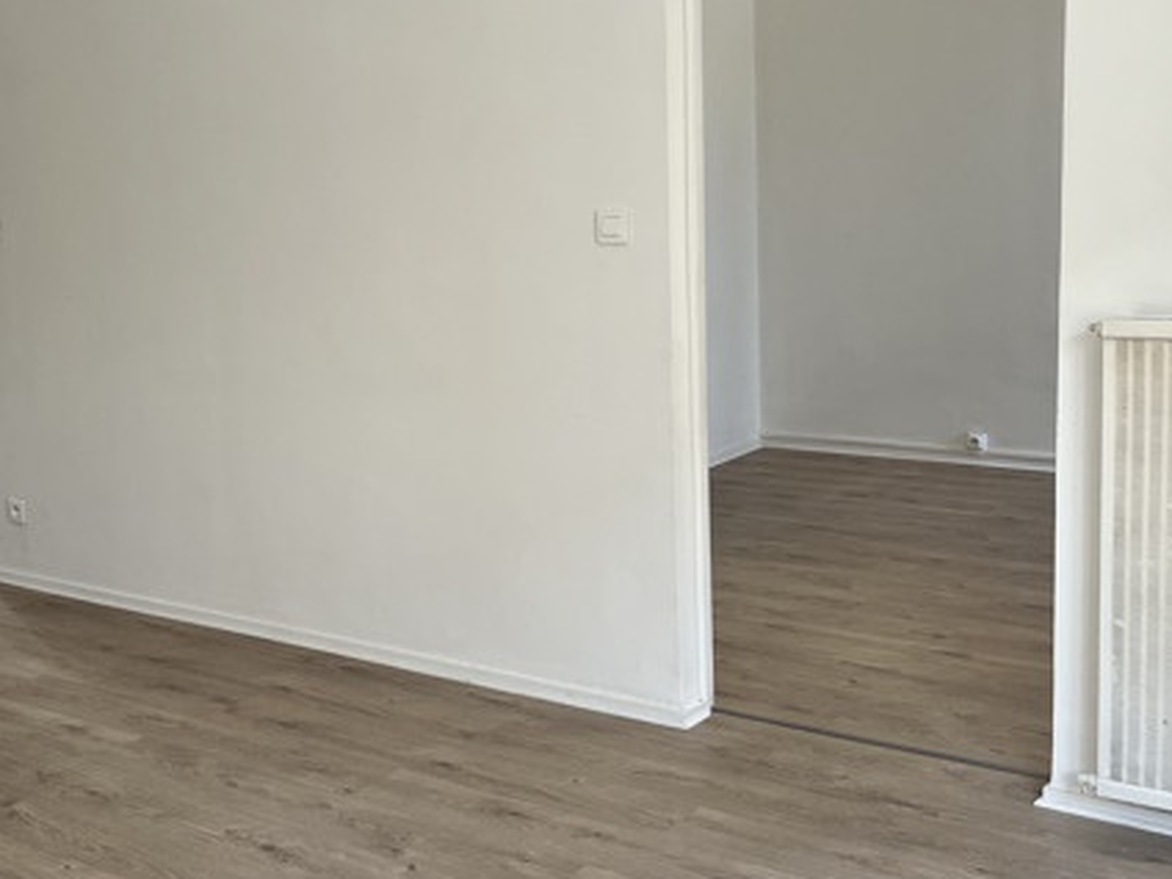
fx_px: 1659
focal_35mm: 49
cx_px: 260
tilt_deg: -9.9
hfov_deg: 37.7
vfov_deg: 29.6
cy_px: 373
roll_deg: +3.0
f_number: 1.6
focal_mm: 5.1
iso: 50
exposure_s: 1/122
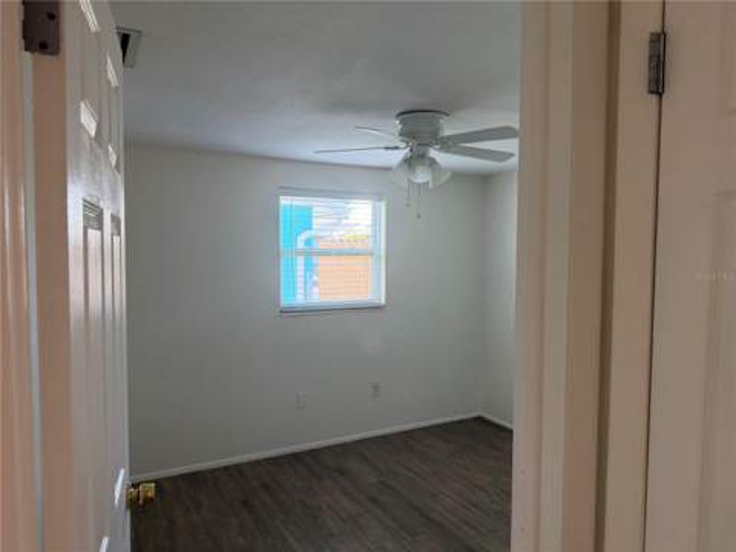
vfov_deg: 56.8
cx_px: 368
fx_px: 510
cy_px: 276
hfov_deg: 71.6
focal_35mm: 24
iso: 250
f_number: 1.78
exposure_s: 1/120
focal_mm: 6.76
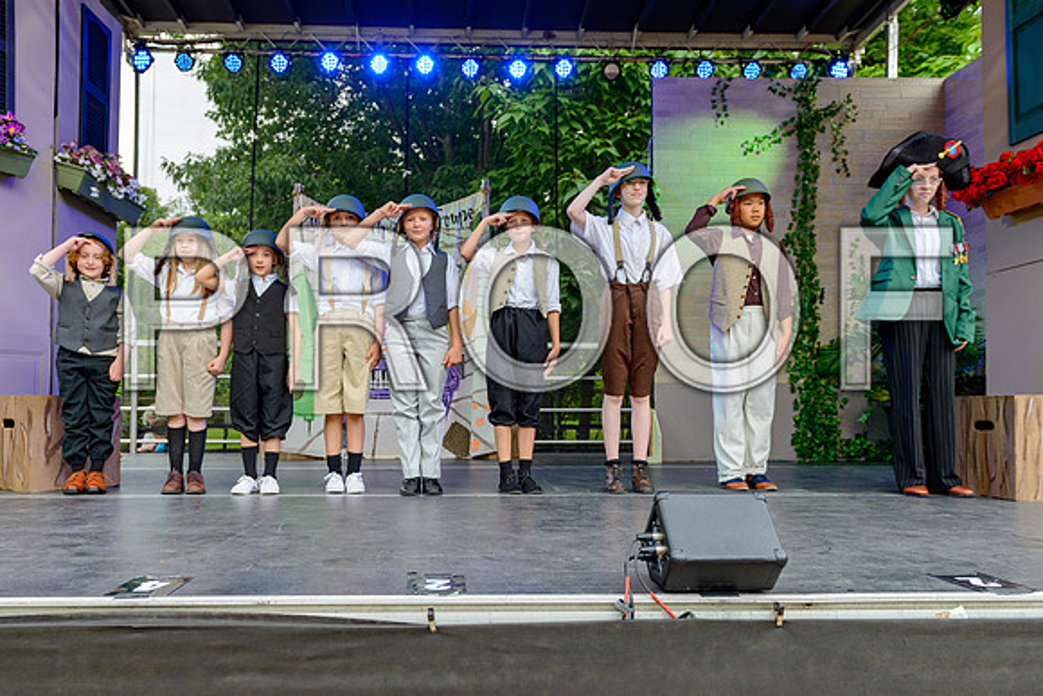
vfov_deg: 47.0
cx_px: 470
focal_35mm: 28
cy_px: 388
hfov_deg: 66.2
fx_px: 798
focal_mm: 24
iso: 200
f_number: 5
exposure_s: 1/100
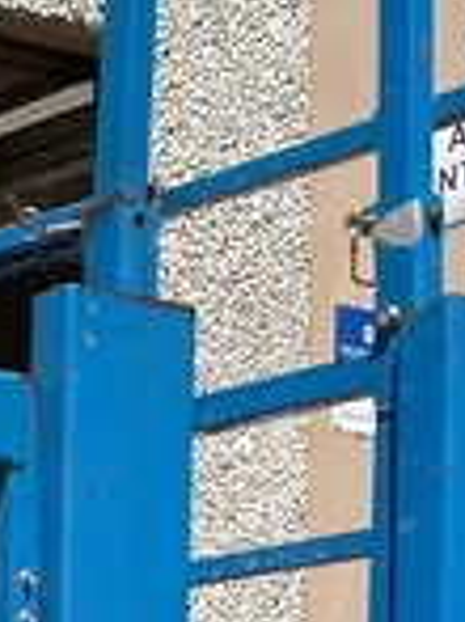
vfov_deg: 13.7
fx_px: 2332
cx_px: -651
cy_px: 1102
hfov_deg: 10.0
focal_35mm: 130
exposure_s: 1/3401
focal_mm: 4.2
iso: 32
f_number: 1.6
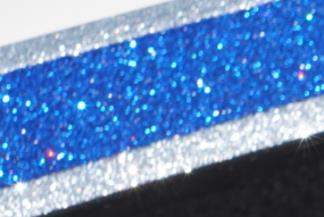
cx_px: 878
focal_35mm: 368
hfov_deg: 5.3
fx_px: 3317
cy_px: 369
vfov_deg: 3.7
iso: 100
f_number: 13
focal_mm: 65
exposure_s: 1/125
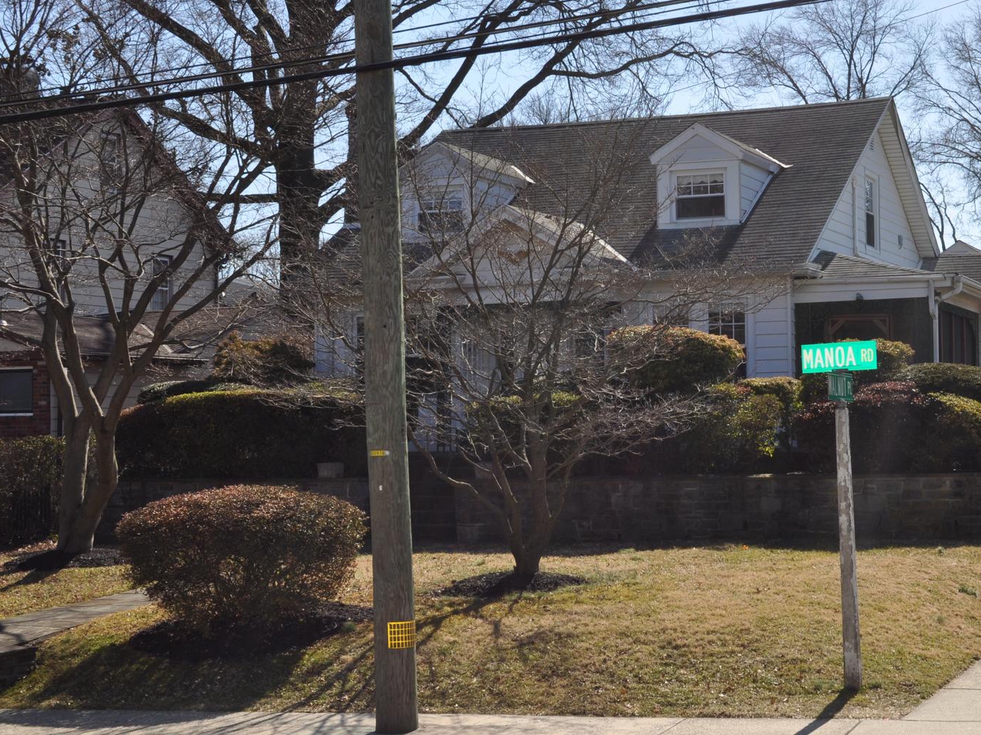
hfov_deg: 29.6
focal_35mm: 65
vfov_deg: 22.6
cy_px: 342
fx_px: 1842
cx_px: 653
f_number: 11
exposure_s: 1/200
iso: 200
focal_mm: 30
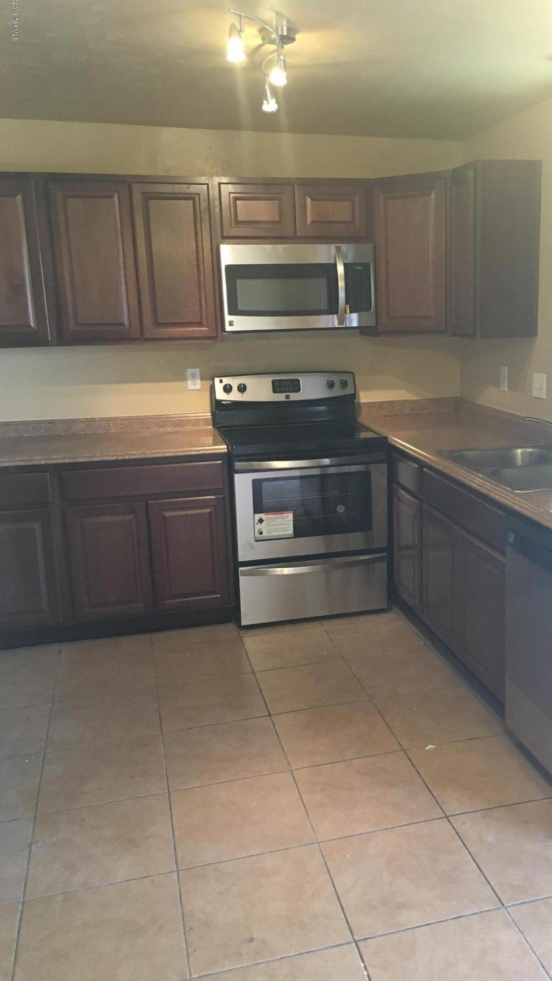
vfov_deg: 61.0
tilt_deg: -13.6
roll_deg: +1.9
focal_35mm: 32
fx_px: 833
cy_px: 491
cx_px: 364
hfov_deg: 36.3
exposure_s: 1/30
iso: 125
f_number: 2.2
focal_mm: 4.15
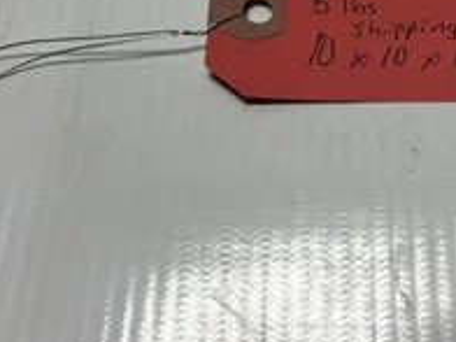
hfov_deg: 35.8
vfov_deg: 26.3
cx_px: 309
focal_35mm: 53
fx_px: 698
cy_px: 16
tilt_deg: -58.1
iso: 50
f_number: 1.6
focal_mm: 5.96
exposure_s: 1/769
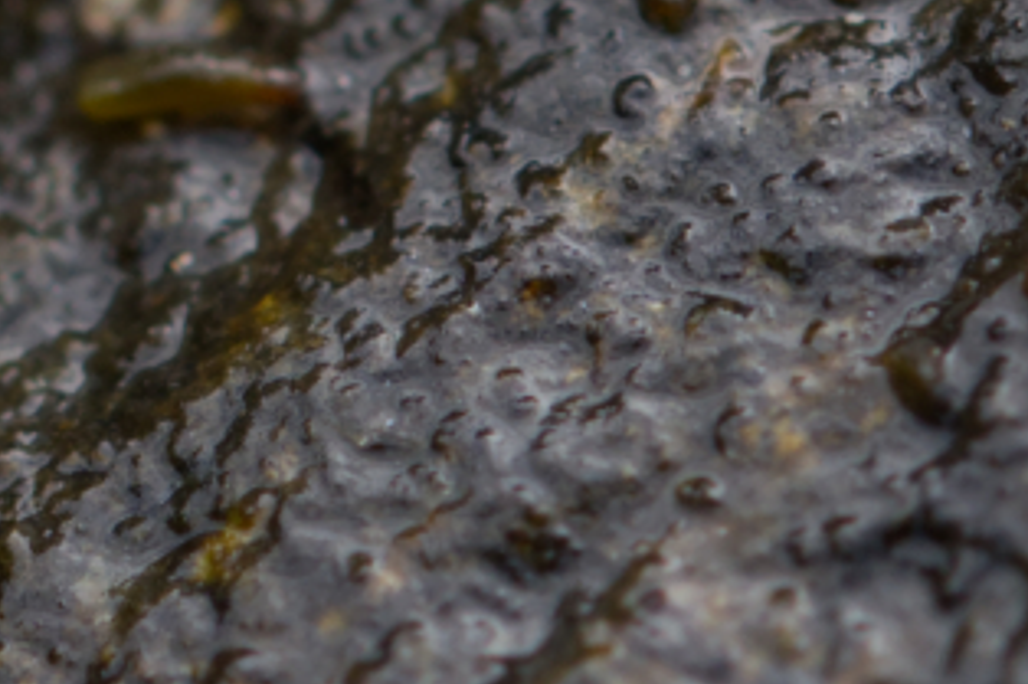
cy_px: -419
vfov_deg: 1.4
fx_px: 27485
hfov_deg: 2.1
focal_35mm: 963
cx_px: -1064
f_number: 8
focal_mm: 105
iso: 400
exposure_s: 1/250
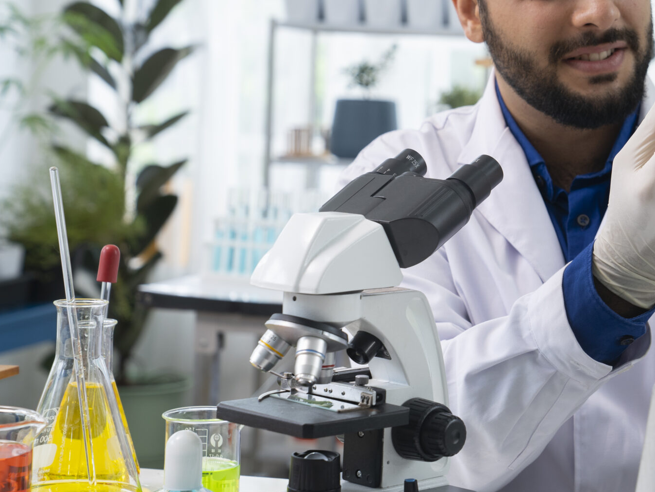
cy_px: 182
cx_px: 614
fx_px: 1968
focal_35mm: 104
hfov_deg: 18.5
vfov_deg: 14.2
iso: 250
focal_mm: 57
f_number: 4.5
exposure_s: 1/80
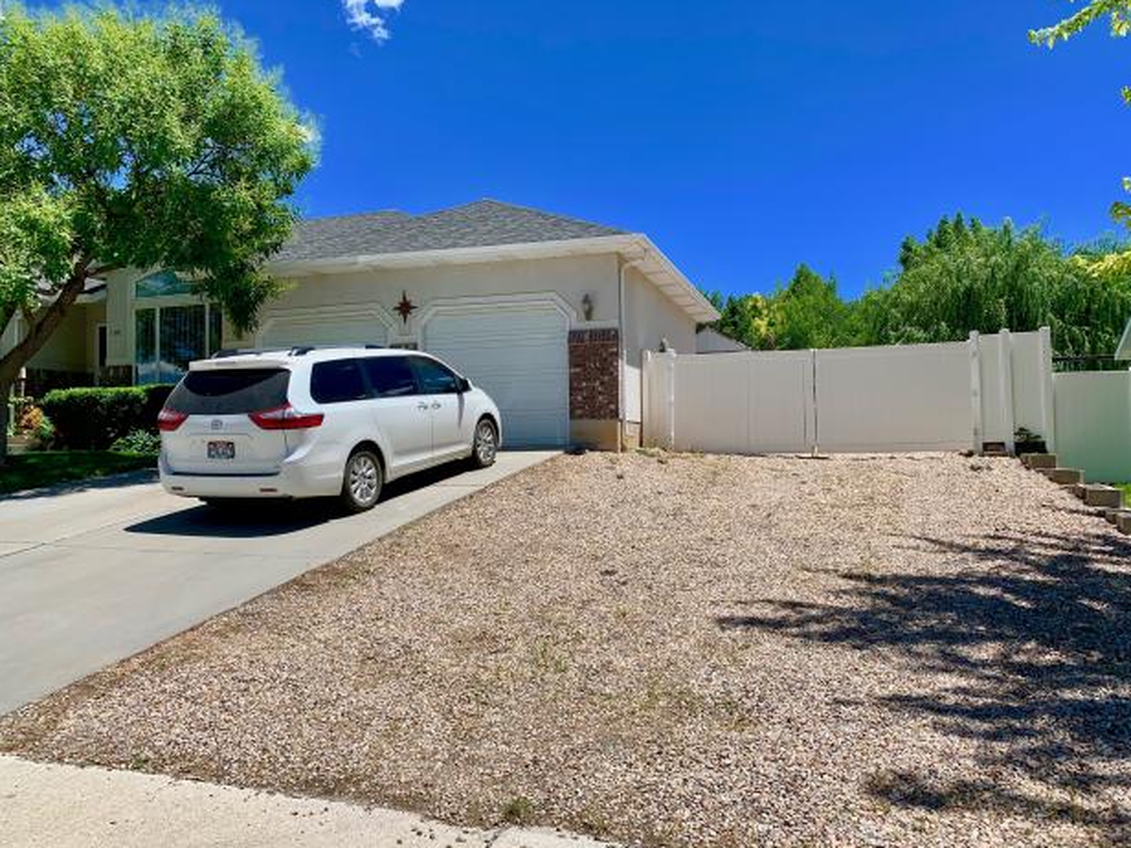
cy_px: 437
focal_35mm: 27
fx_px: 882
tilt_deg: +1.9
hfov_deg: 65.3
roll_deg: +0.2
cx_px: 586
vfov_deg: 51.3
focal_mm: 4.25
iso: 25
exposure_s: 1/2681
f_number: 1.8
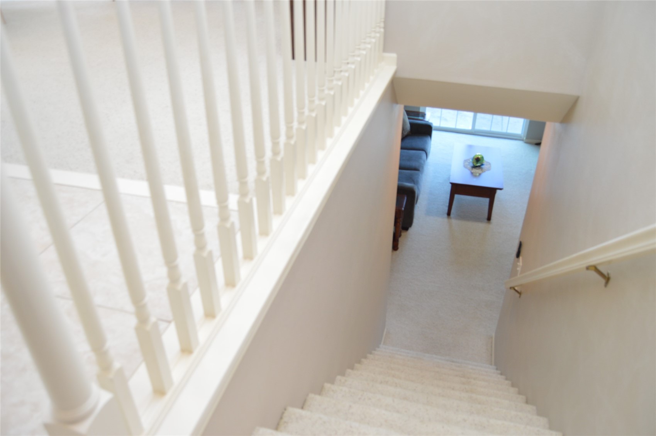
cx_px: 328
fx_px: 491
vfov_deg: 47.8
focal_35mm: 27
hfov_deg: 67.4
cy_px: 218
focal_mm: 18
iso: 400
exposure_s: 1/60
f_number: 3.5
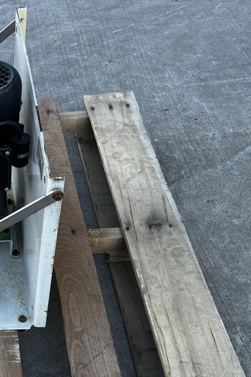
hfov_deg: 22.9
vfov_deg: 37.3
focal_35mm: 53
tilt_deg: -46.5
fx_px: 555
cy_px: 237
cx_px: -68
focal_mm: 5.7
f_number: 1.5
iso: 50
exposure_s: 1/431
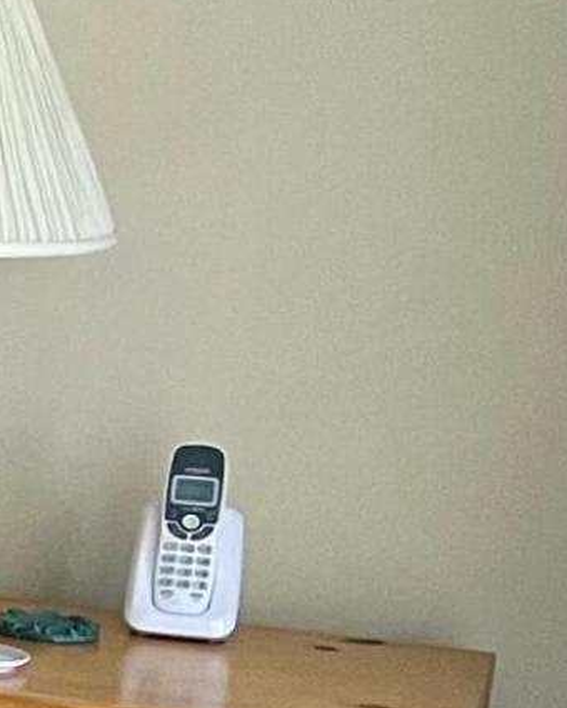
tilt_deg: -10.4
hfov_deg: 6.8
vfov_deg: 11.2
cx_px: -1763
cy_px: 551
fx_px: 3608
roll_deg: -1.0
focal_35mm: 172
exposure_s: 1/60
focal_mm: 5.7
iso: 250
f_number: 1.5
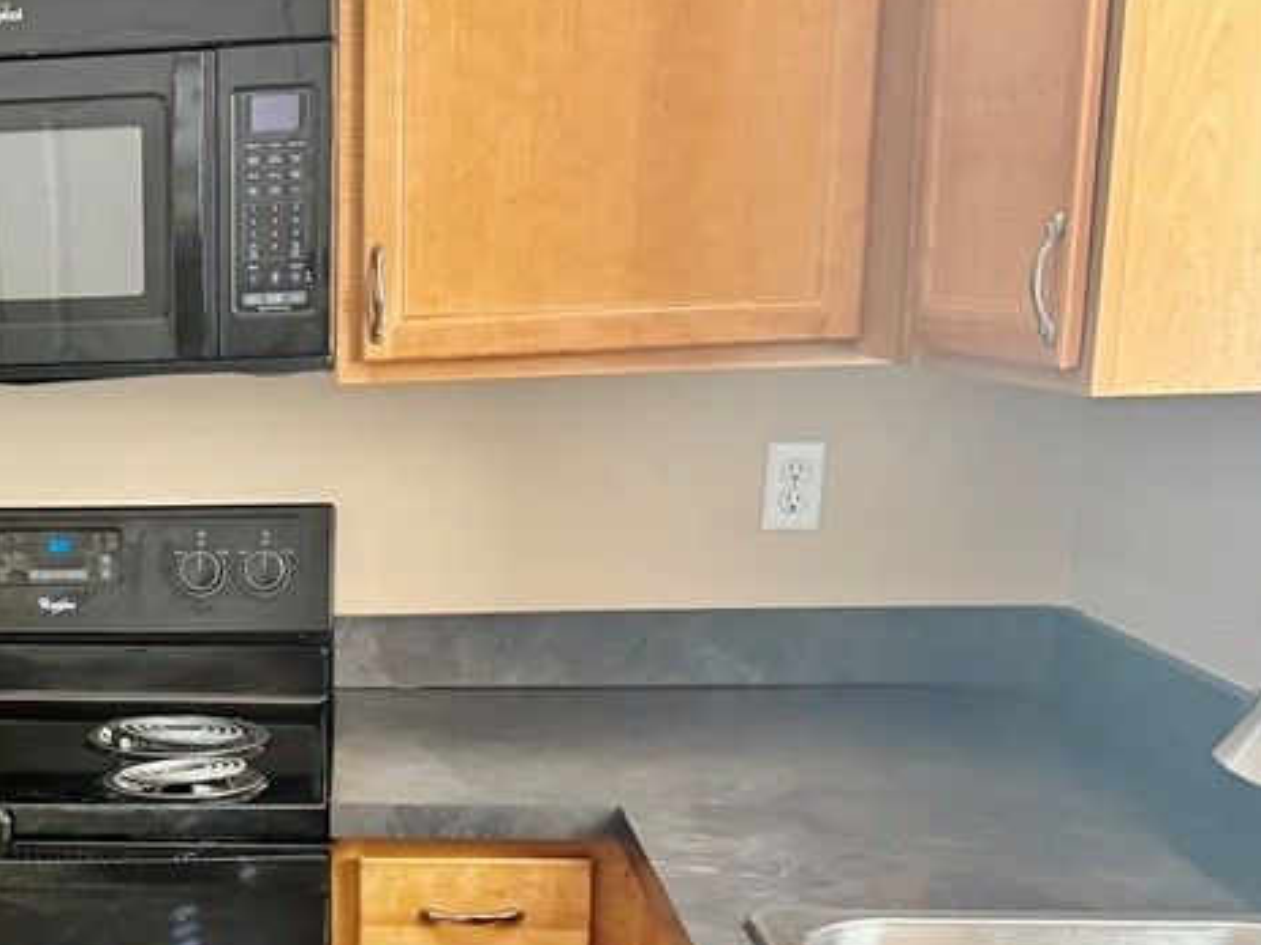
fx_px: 1931
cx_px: 38
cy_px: 812
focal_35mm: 53
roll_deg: +2.0
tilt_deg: -14.6
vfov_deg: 26.8
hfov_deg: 33.5
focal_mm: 6.76
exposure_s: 1/60
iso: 400
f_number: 1.78
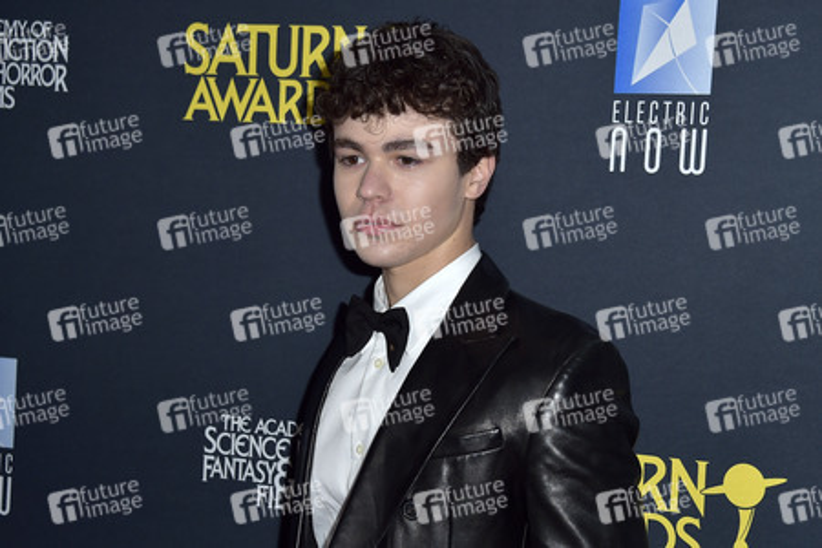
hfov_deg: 28.1
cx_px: 411
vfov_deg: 18.9
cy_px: 274
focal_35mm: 72
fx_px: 1644
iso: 250
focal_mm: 72
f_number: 6.3
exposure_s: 1/250
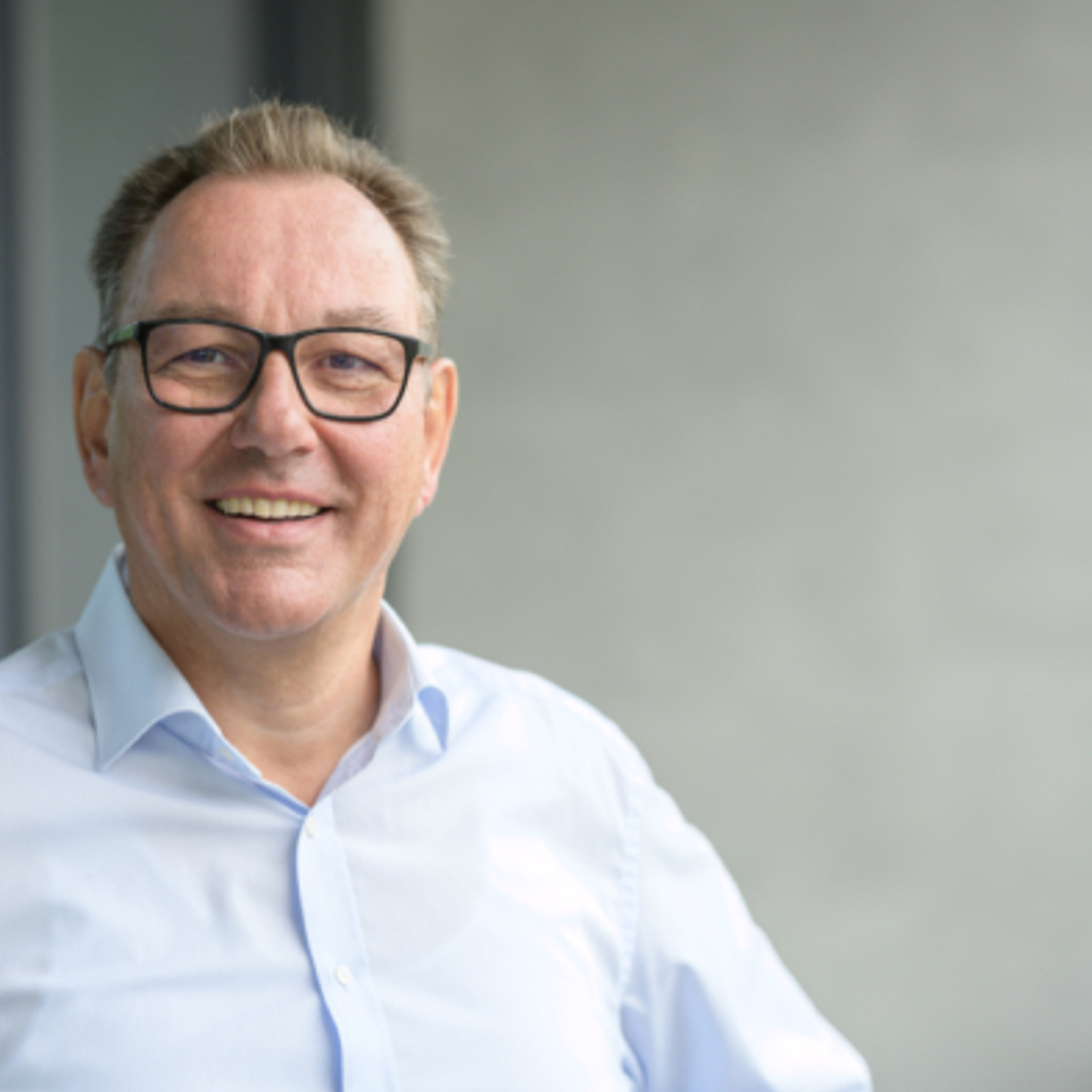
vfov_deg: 15.8
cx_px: 285
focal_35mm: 110
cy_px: 549
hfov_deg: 15.8
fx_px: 3926
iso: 125
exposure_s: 1/500
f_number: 2.5
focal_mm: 85
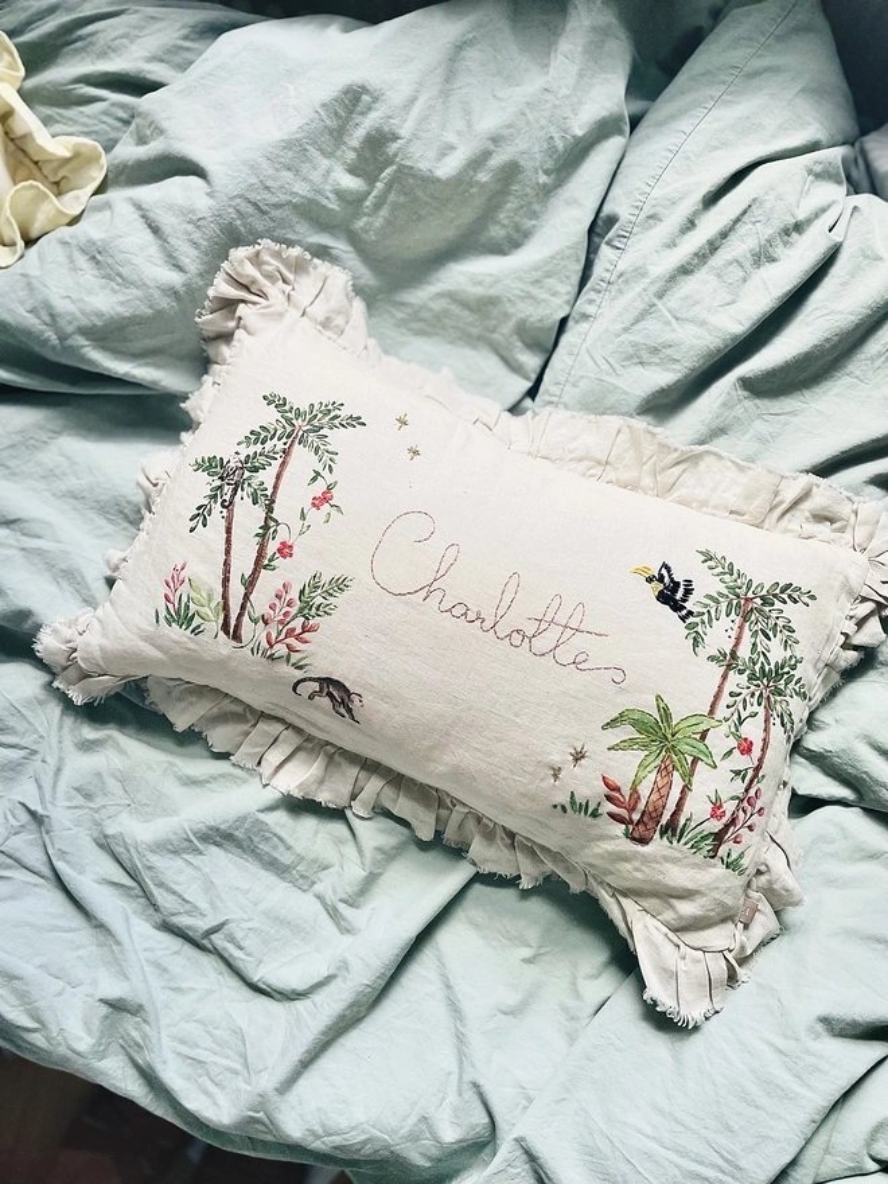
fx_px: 889
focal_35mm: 26
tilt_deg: -78.2
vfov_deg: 67.3
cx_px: 444
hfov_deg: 53.1
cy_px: 592
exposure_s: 1/1208
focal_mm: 4.2
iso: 50
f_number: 1.6
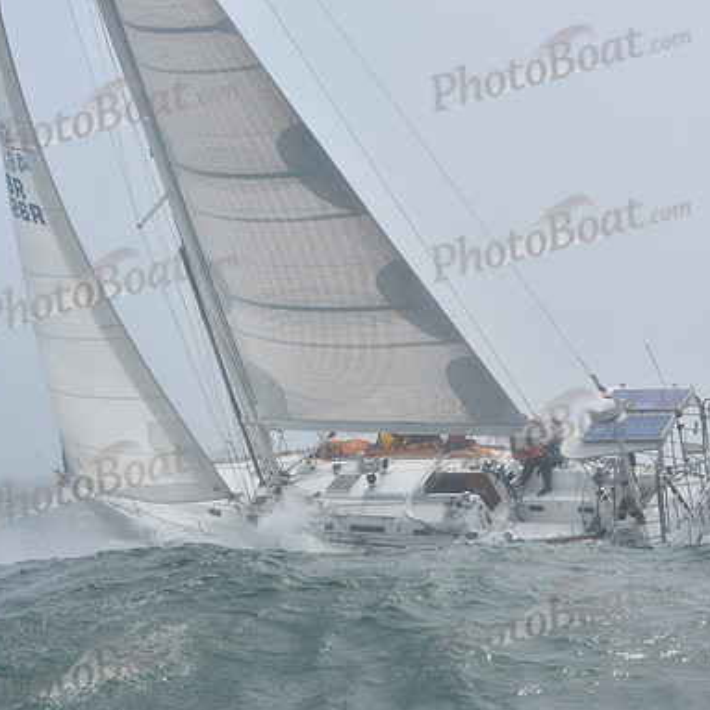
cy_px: 357
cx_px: 336
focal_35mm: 90
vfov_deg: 19.3
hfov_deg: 19.3
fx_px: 2088
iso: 320
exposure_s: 1/800
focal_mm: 70
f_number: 11
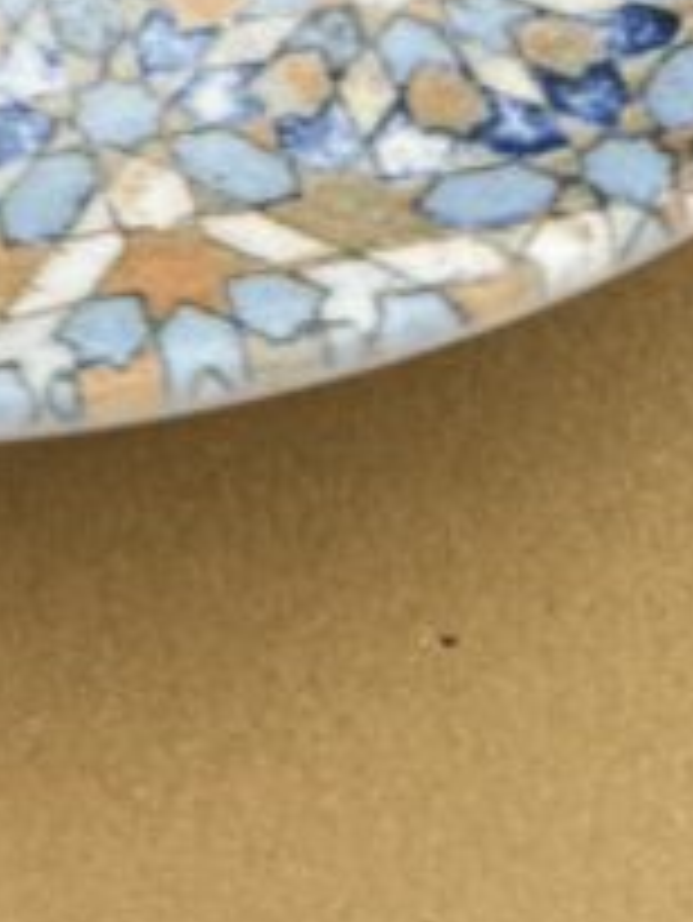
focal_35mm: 120
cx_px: 122
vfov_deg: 13.4
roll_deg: -4.8
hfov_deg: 12.3
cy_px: -1070
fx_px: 3200
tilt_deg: -36.7
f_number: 1.78
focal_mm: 6.76
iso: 80
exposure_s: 1/723
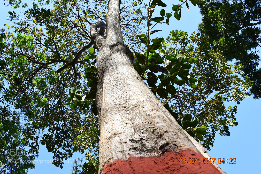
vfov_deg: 33.0
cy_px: 87
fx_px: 294
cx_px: 130
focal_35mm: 40
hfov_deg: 47.9
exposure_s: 1/200
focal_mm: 27
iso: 400
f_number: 10
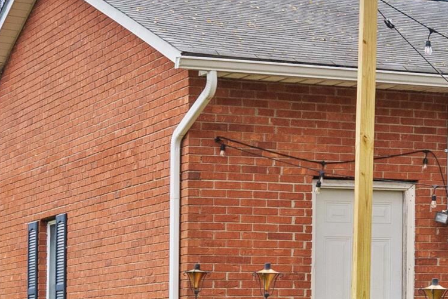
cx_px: 774
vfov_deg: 10.1
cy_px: 172
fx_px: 1693
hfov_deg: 13.7
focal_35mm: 136
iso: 640
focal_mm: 34
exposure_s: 1/50
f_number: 9
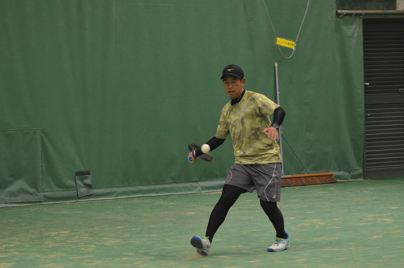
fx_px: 1848
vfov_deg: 8.3
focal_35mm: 165
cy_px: 134
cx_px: 202
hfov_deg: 12.5
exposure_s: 1/320
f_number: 4.5
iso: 1100
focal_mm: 110
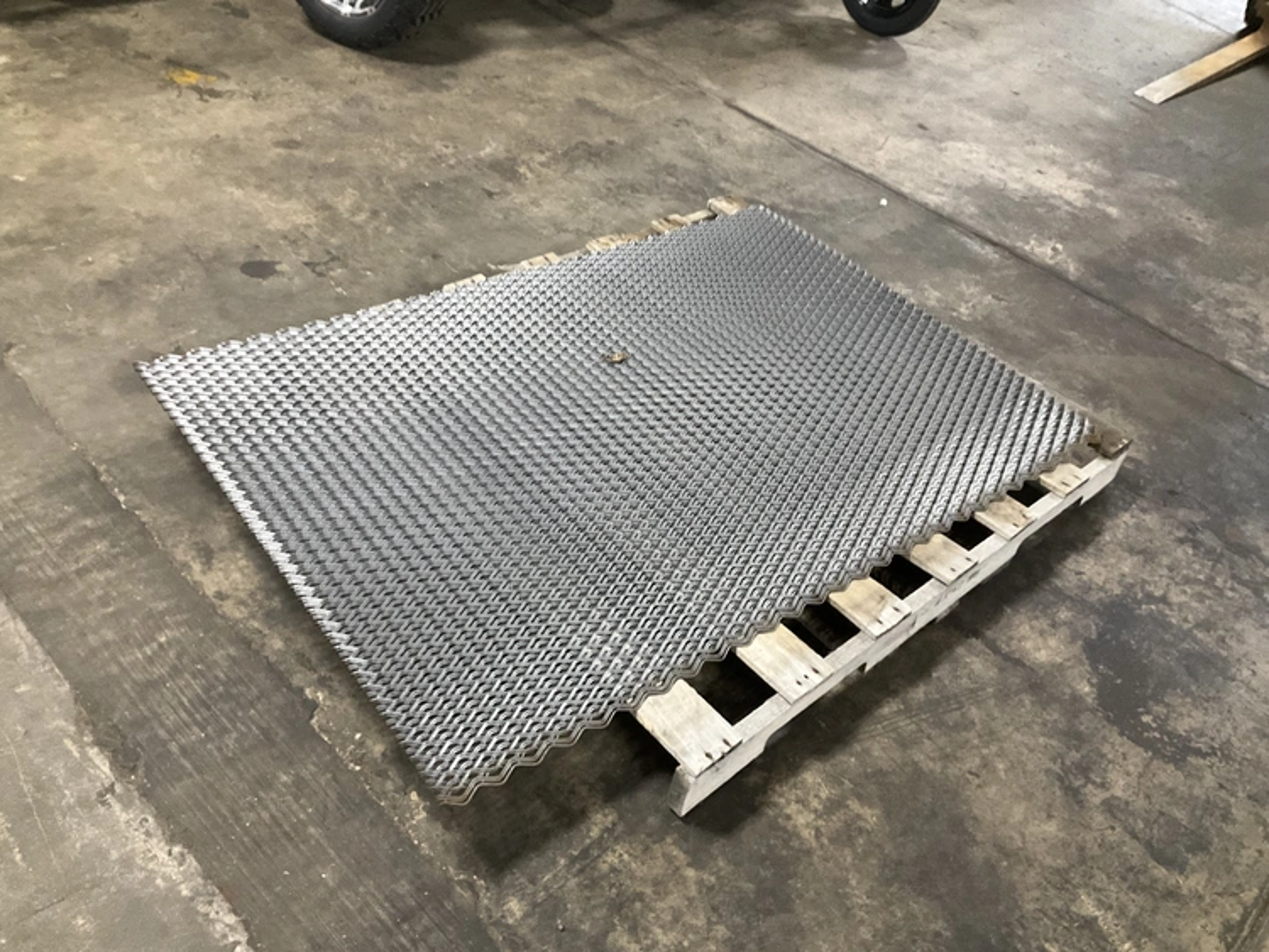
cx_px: 634
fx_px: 1063
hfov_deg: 61.6
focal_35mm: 29
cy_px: 476
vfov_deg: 48.3
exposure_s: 1/40
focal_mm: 3
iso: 320
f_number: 1.8
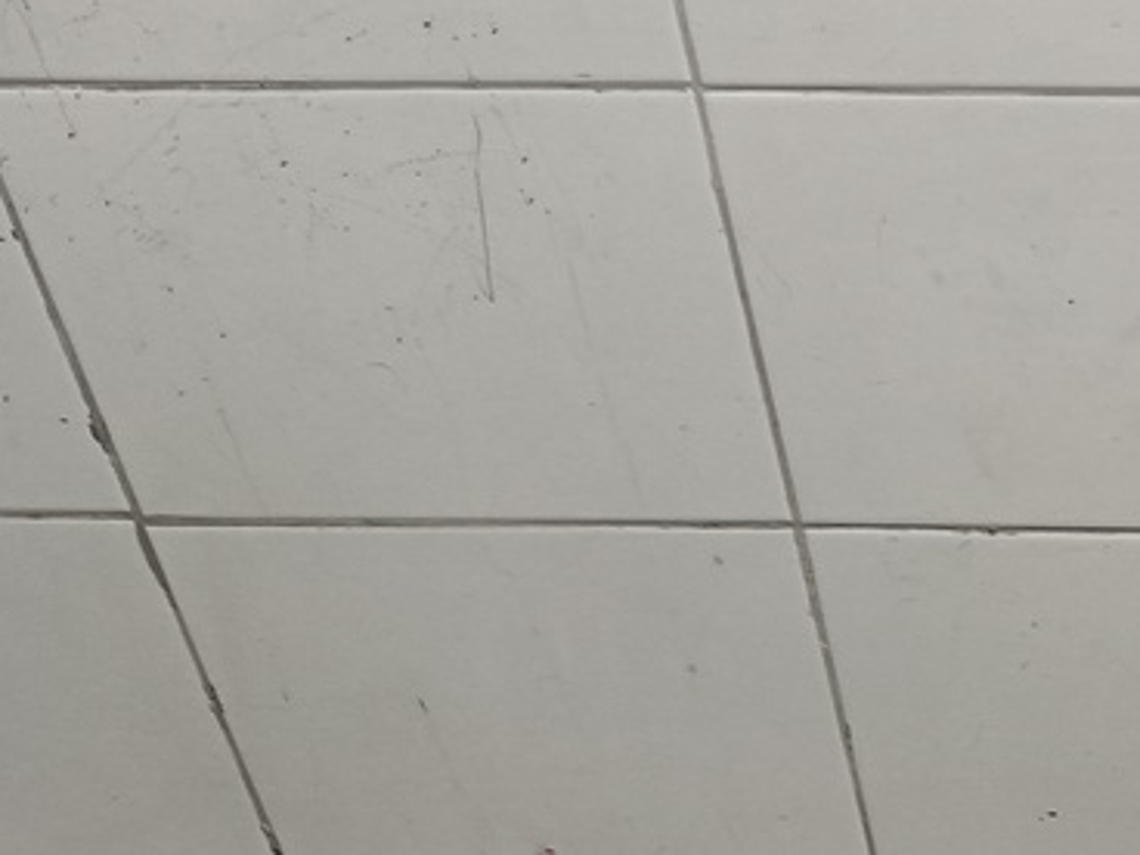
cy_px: 1478
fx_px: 3096
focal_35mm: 94
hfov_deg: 19.1
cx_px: 1546
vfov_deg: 14.1
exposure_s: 1/100
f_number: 1.9
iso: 186
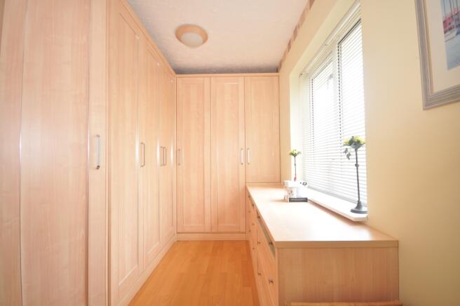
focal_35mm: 16
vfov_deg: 71.9
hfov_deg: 95.0
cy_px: 153
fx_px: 211
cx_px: 230
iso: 200
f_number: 4.2
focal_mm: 11
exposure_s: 1/6
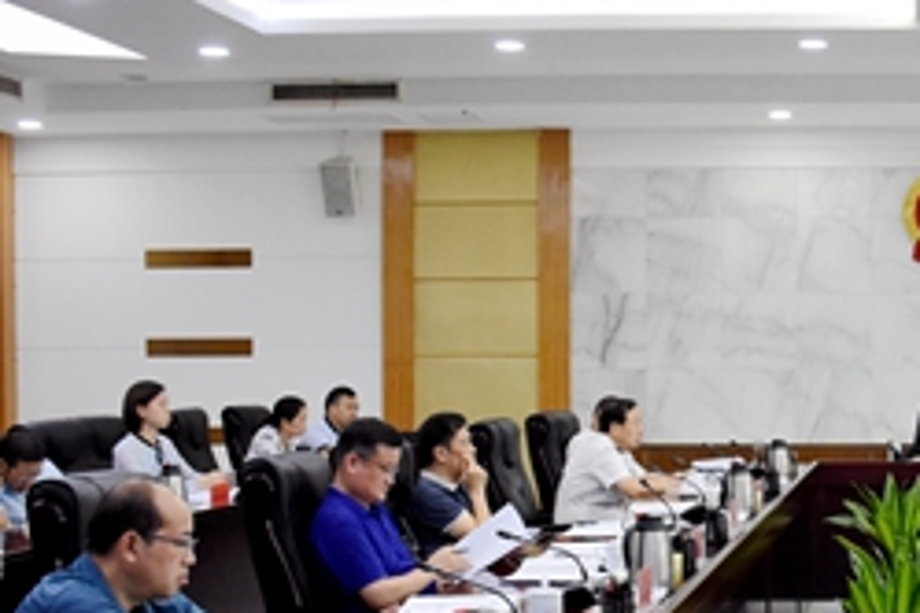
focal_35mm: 65
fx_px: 1661
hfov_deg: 28.6
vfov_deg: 20.9
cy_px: 388
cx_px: 961
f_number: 5
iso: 2000
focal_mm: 18
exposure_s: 1/100
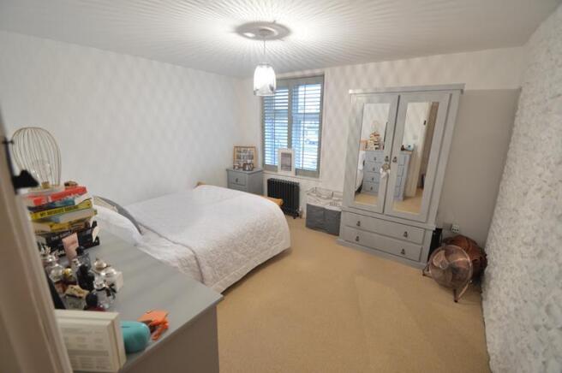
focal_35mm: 15
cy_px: 186
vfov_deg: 77.2
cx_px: 281
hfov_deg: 100.4
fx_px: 234
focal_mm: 10
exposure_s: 1/15
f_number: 3.5
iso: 450
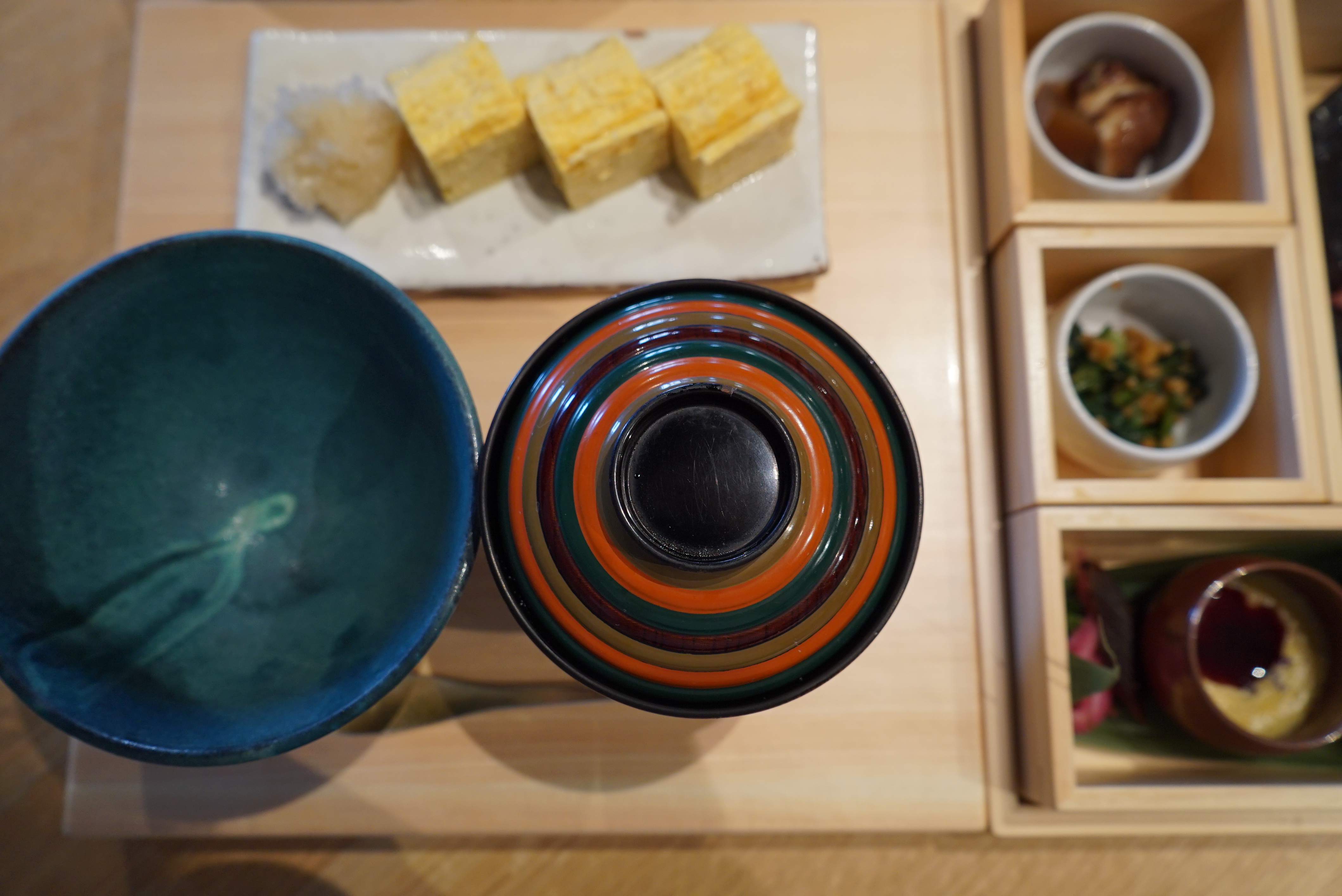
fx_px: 1044
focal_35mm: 28
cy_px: 448
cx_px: 671
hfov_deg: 65.4
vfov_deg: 46.5
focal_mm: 28
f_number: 5.6
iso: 1000
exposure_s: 1/60
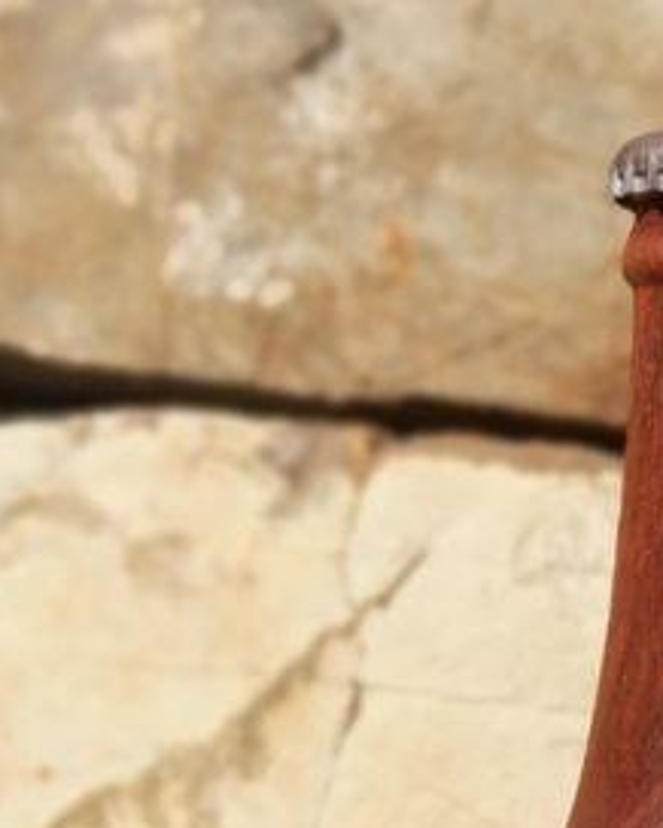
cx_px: 730
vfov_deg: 23.7
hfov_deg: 19.3
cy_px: 871
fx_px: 1862
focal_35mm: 76
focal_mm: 3.46
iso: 50
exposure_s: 1/3509
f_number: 4
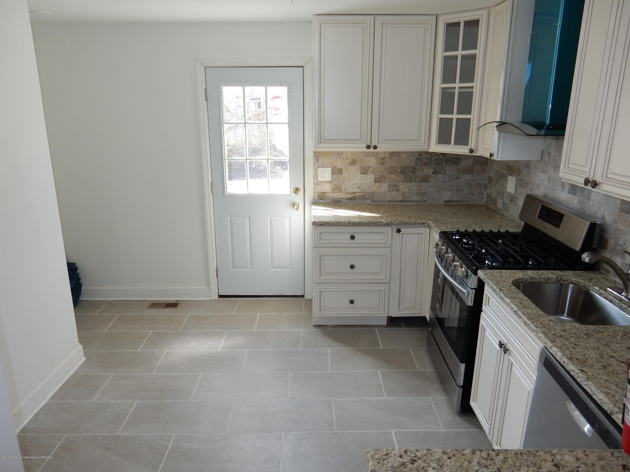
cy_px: 236
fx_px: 455
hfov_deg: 69.4
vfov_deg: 54.9
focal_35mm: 25
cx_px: 315
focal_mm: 4.5
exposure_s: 1/40
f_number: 3.7
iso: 125
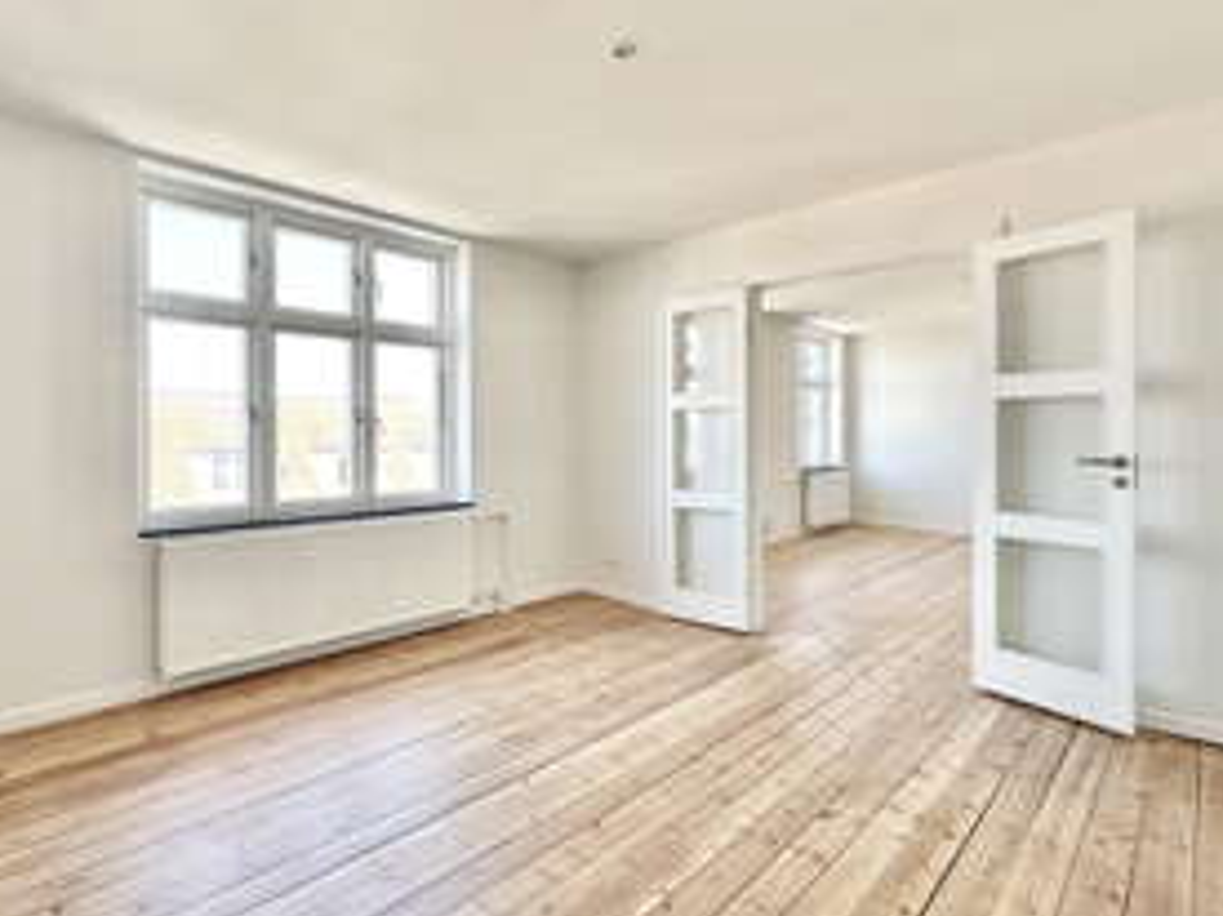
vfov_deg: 68.6
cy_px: 436
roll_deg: -0.1
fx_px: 671
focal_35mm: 19
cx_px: 647
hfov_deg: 84.6
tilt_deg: -0.1
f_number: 2.2
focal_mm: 2.22
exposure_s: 1/99
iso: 64
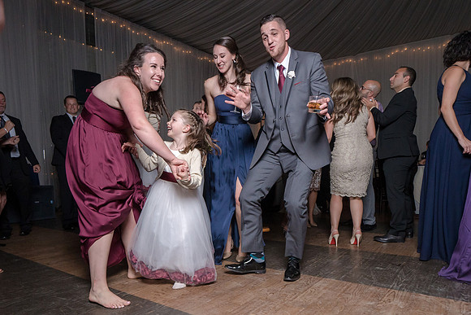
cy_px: 203
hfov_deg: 72.8
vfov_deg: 51.6
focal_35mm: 24
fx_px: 320
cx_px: 234
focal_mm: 16
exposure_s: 1/200
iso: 2000
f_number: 5.6
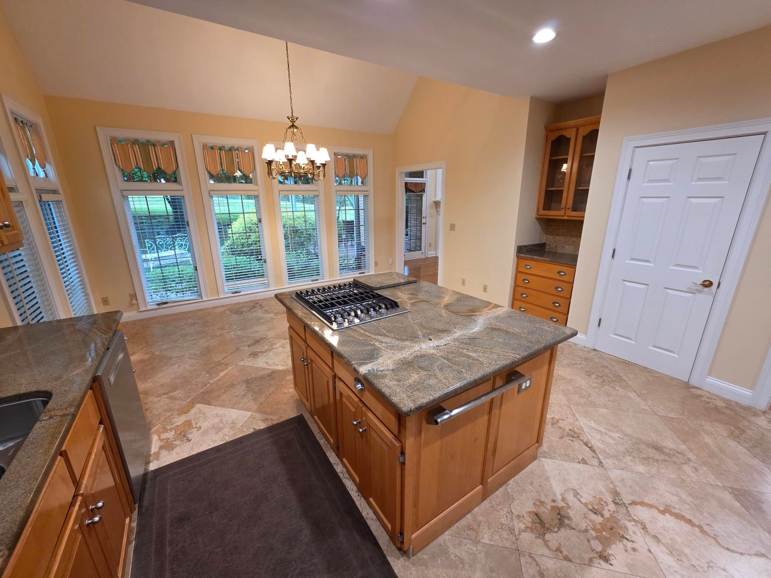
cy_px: 289
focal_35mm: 13
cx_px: 386
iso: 160
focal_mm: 2.2
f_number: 1.9
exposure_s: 1/60
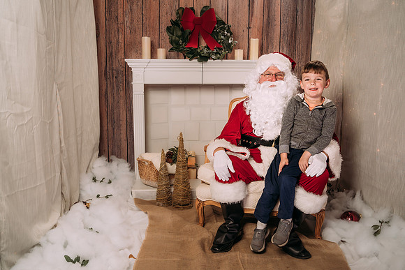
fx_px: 418
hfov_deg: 51.7
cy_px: 139
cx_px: 207
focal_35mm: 37
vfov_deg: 35.8
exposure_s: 1/100
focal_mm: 35
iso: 100
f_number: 5
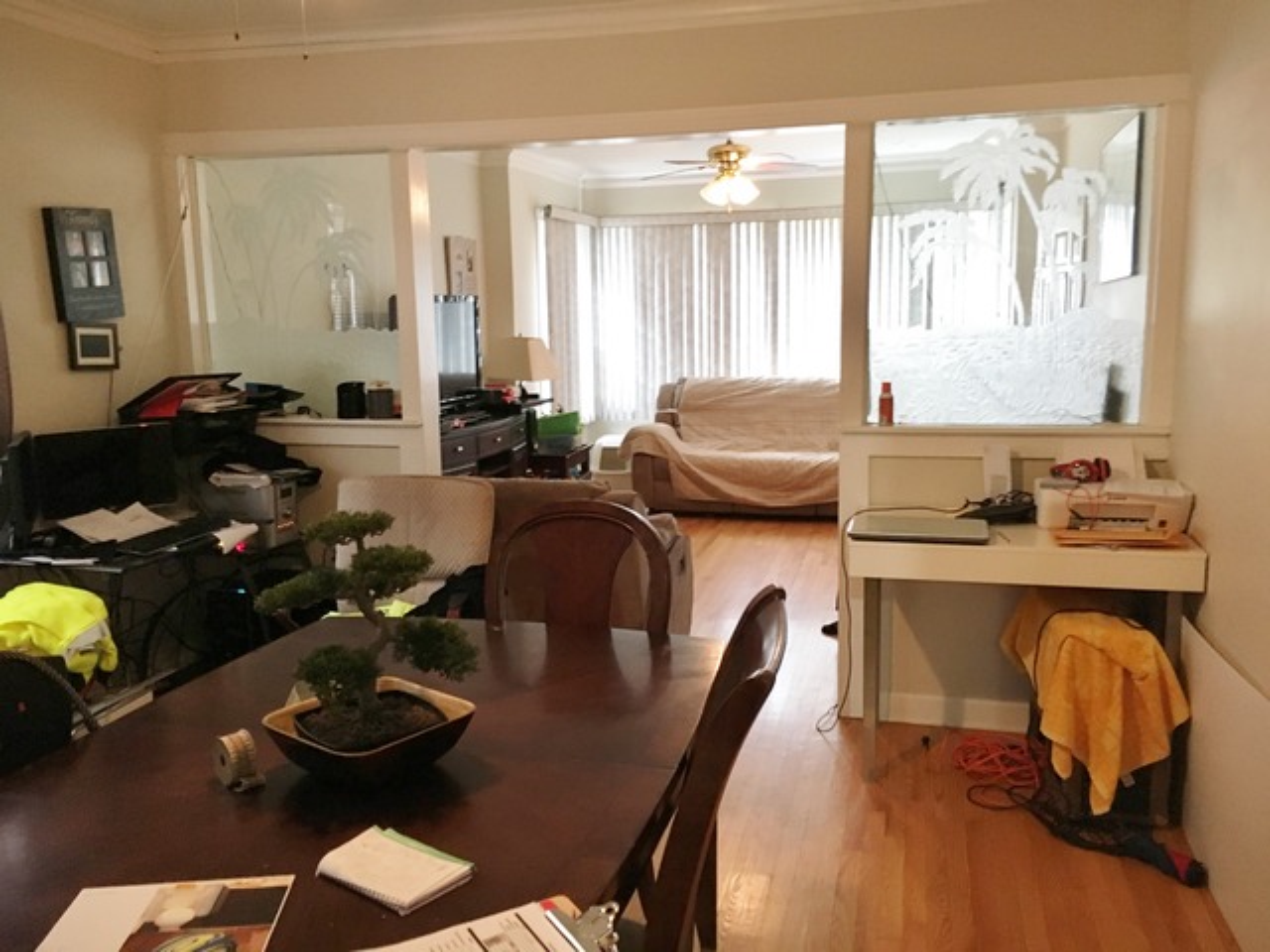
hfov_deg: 61.7
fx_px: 1064
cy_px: 476
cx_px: 635
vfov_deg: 48.2
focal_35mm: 29
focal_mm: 4.15
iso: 200
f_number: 2.2
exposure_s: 1/17
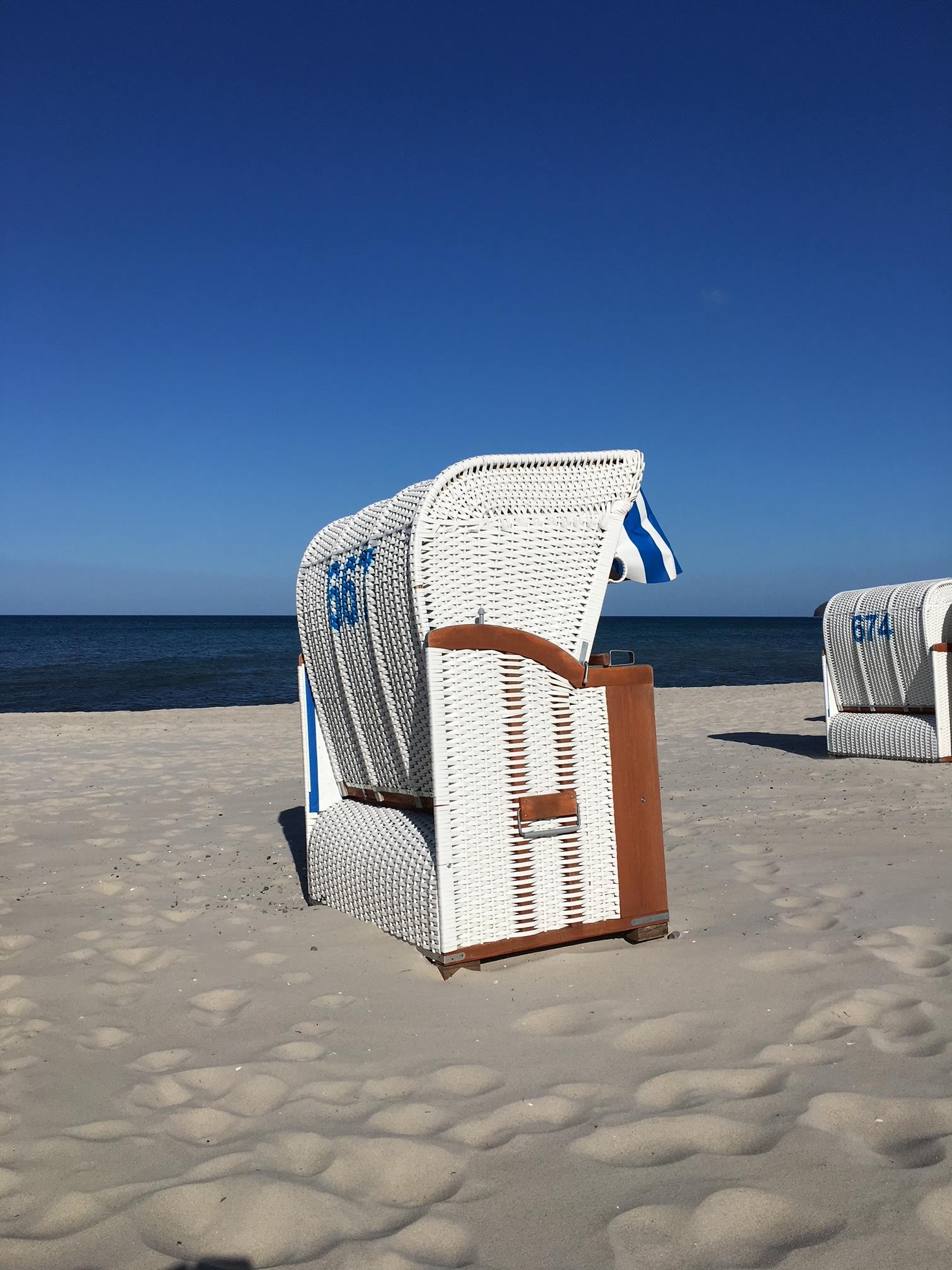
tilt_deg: -0.1
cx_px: 476
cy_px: 635
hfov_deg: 48.2
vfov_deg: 61.7
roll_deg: -0.7
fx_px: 1063
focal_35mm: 29
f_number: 2.2
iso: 25
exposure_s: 1/5128
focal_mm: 4.15
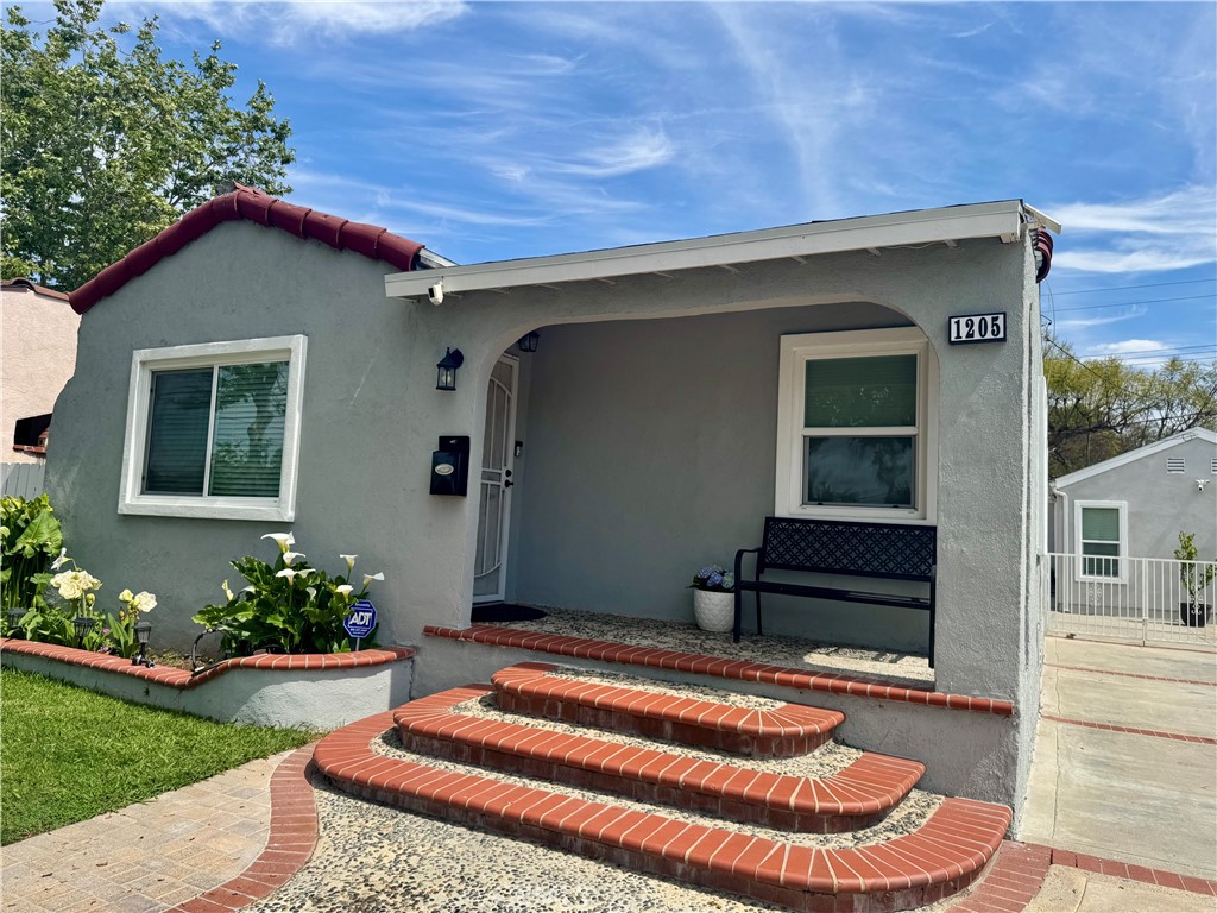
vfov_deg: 56.8
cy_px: 456
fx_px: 844
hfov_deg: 71.6
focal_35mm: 24
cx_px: 608
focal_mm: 6.76
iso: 80
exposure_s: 1/4049
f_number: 1.78
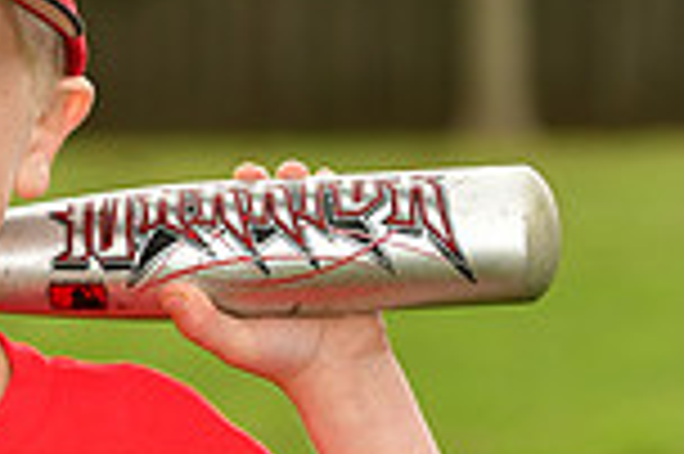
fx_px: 11443
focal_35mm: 603
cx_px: -126
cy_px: 519
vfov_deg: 2.3
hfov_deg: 3.4
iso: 200
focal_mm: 105
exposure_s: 1/500
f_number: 5
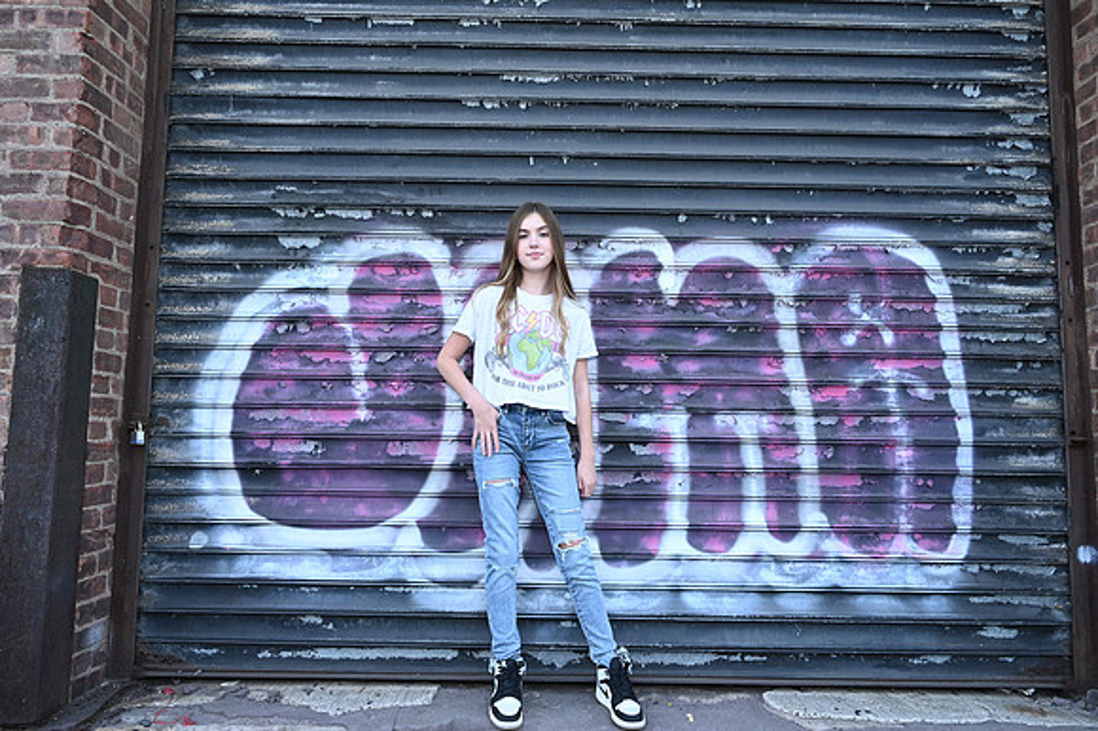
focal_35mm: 24
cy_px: 366
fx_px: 732
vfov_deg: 53.1
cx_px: 549
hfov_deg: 73.8
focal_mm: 24
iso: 800
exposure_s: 1/80
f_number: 6.3
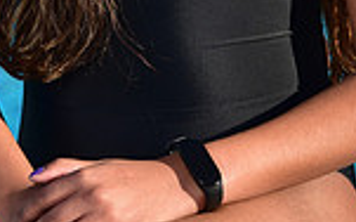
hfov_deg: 3.5
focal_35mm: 607
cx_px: 159
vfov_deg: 2.2
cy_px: -184
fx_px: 5883
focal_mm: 155
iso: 64
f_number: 6.3
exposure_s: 1/250
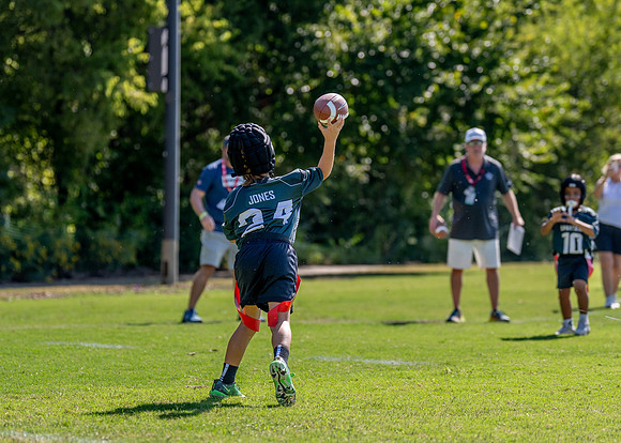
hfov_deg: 14.4
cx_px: 311
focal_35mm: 140
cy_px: 221
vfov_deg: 10.3
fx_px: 2464
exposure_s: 1/2500
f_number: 2.8
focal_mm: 99
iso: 250
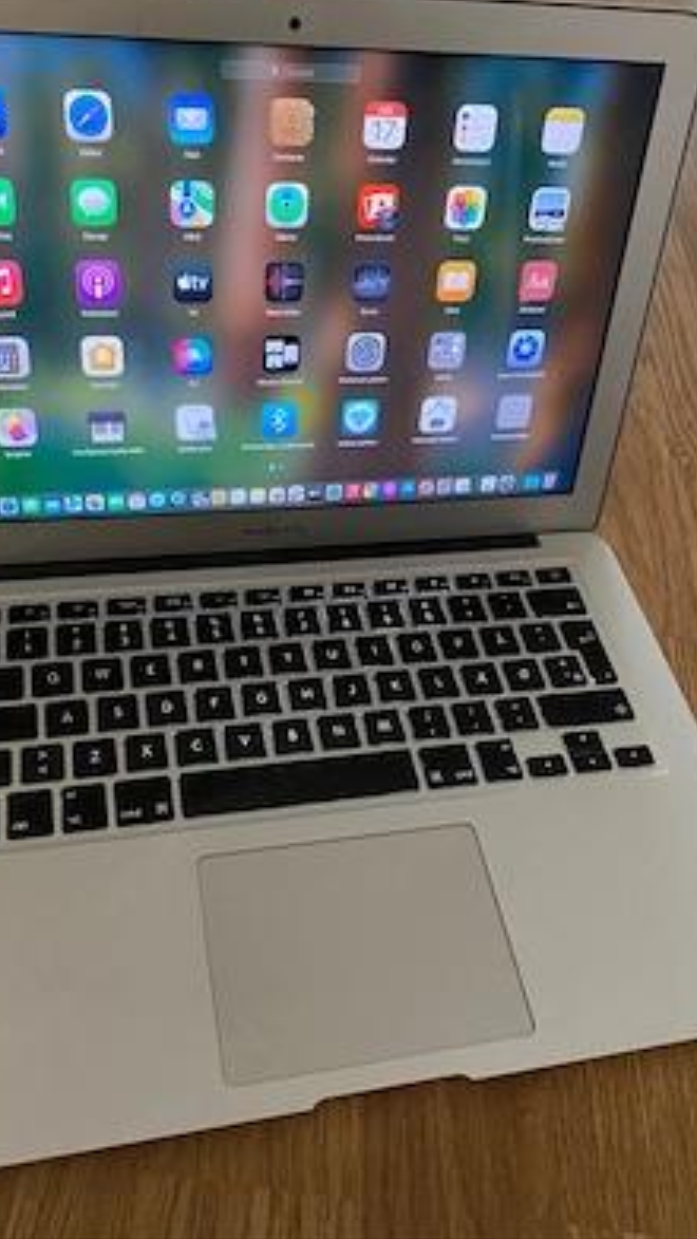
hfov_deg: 40.0
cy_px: 612
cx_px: 282
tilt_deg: -50.0
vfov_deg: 66.1
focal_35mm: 29
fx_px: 953
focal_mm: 4.25
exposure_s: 1/39
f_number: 1.8
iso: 640
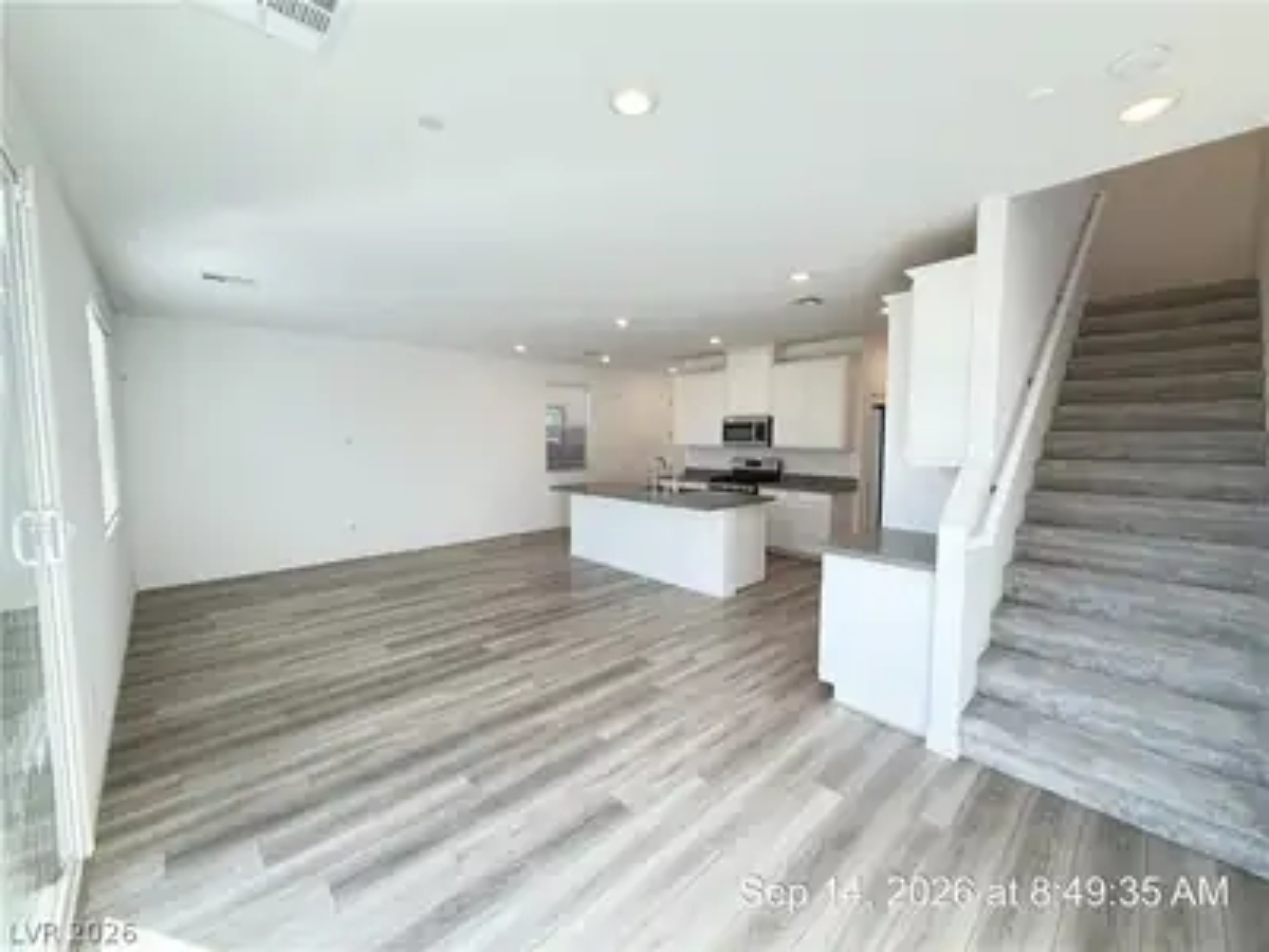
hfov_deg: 102.1
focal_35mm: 14
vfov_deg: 85.7
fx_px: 513
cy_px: 476
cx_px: 634
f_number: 2.2
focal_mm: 2.22
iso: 160
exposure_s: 1/121
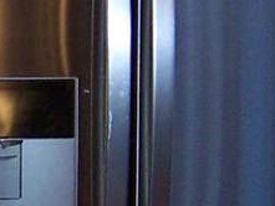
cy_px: 123
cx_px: -165
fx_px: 1709
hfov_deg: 8.9
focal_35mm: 215
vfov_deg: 6.9
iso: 140
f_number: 2.8
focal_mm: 5.5
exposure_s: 1/60
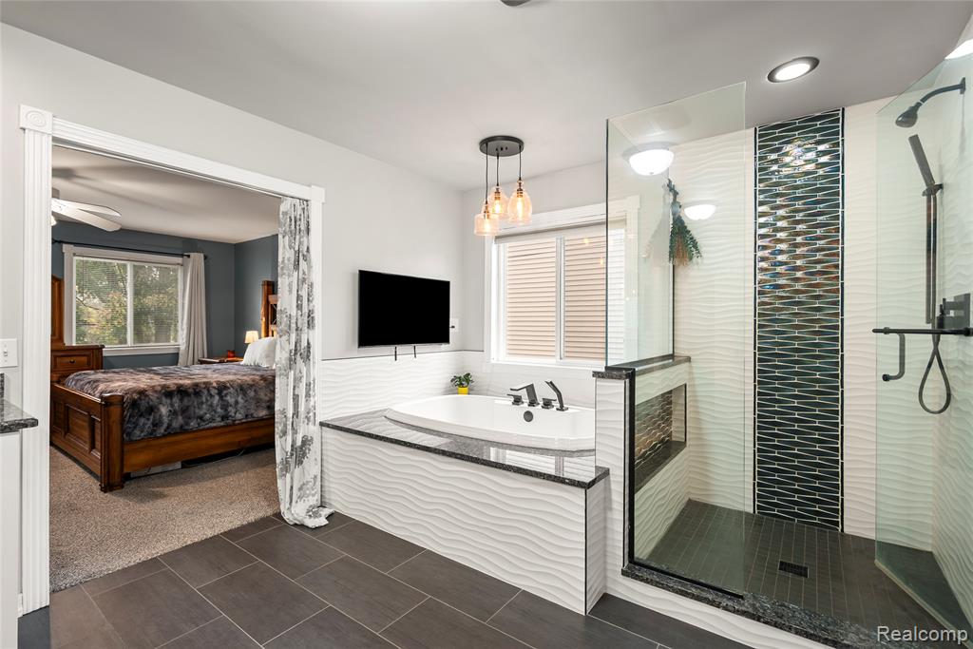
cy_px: 324
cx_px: 486
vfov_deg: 73.8
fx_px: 432
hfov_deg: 96.7
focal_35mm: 16
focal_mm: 16
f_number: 4
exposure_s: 1/3
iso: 100
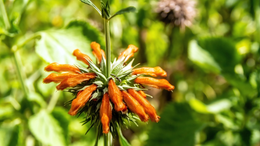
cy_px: 79
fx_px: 400
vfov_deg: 20.7
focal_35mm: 58
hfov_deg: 36.0
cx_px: 130
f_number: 10
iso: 1600
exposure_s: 1/800
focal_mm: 55
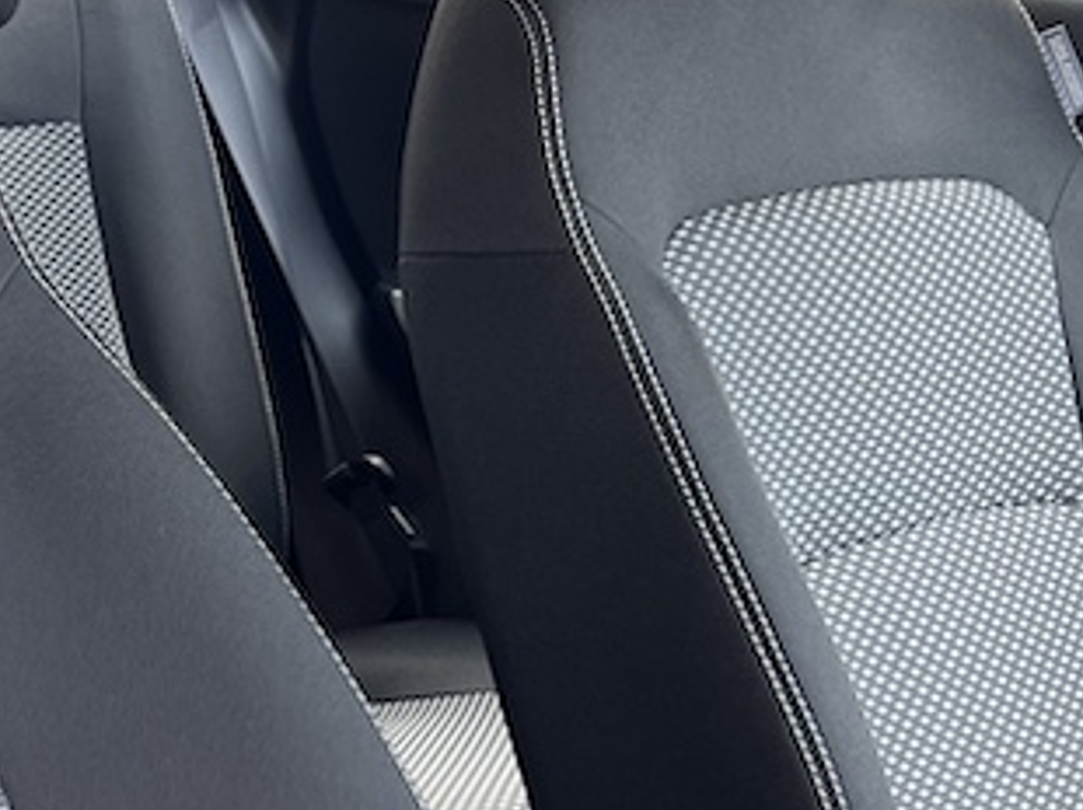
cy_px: 457
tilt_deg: -11.1
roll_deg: +1.2
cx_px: 140
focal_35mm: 84
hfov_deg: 22.8
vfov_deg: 17.5
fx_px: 2626
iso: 80
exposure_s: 1/121
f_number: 1.5
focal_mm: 5.7
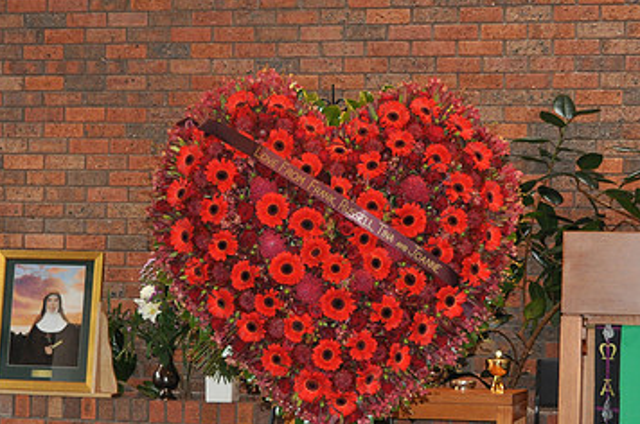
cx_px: 387
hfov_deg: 23.1
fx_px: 1562
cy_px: 315
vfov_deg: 15.4
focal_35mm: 88
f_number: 4.2
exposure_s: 1/60
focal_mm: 36
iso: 800
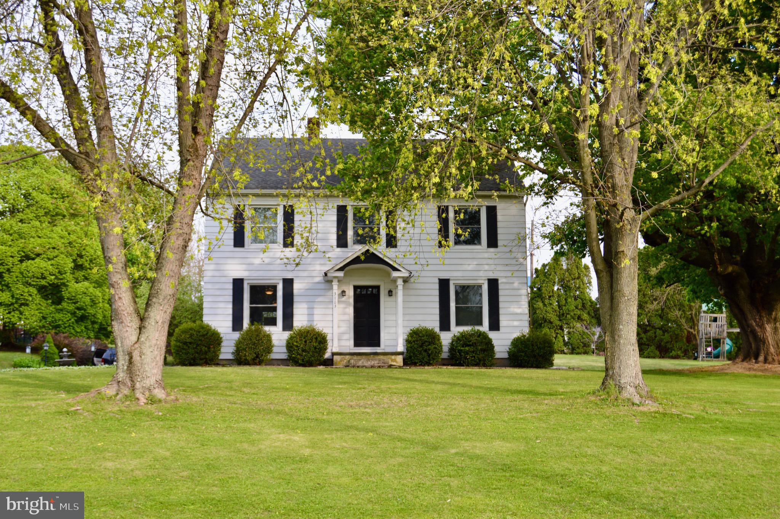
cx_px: 390
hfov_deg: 43.6
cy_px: 260
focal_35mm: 45
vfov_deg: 29.8
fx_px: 974
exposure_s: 1/125
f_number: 5.6
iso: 125
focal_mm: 30
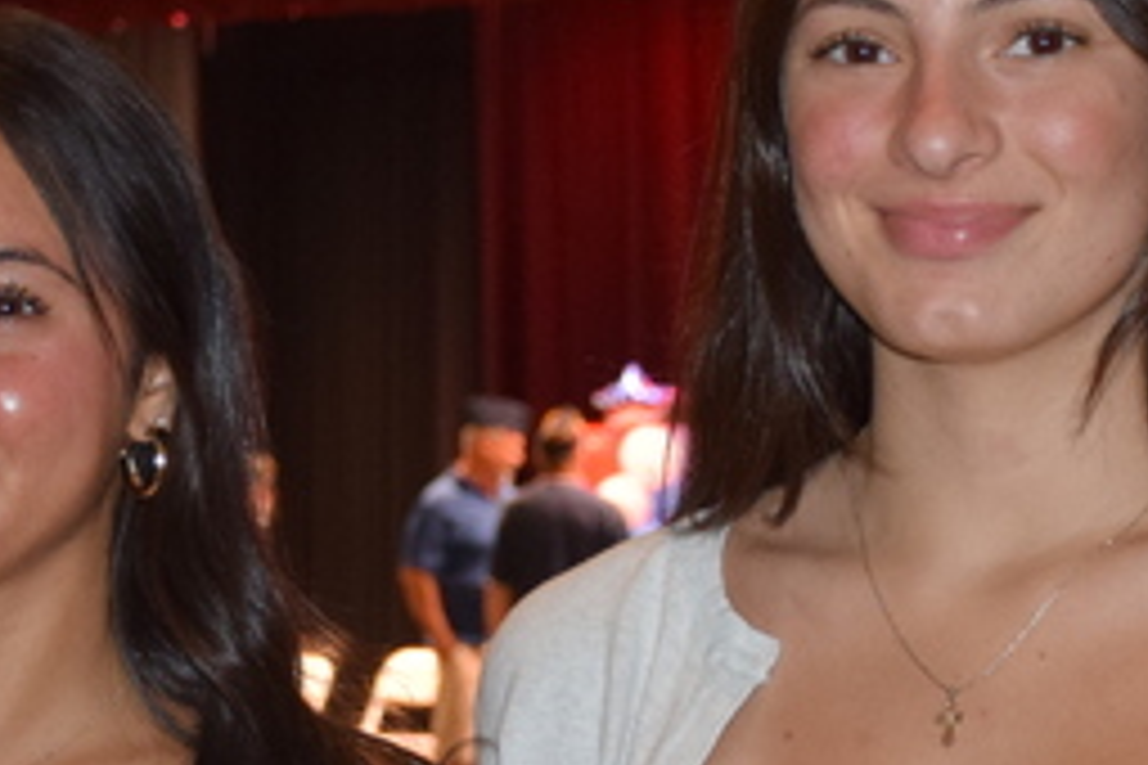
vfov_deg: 7.1
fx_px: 6154
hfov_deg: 10.6
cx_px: 383
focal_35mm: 193
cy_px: 592
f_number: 4
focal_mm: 32
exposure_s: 1/60
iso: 900
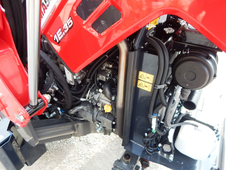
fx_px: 163
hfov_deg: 69.4
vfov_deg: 54.9
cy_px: 85
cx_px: 113
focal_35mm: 25
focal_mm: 4.5
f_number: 3.1
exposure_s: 1/100
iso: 125
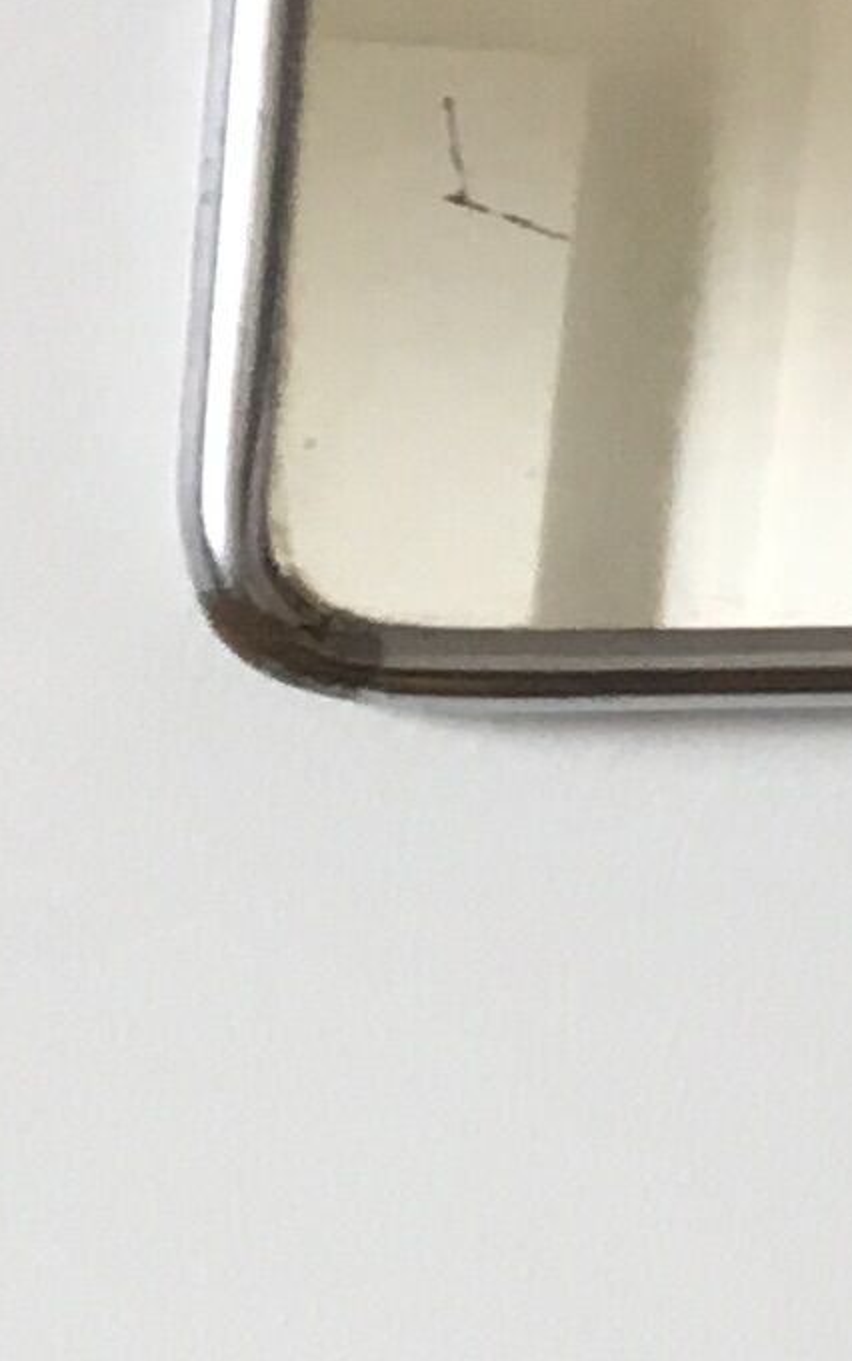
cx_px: 3120
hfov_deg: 6.2
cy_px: -606
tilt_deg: +9.2
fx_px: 6757
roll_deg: -1.6
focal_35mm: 182
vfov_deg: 11.1
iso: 80
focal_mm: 4.15
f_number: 2.2
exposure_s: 1/33
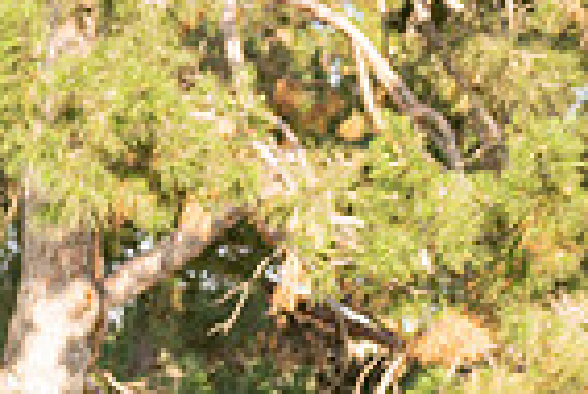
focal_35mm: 196
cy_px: 711
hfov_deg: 9.6
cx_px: -710
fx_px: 3205
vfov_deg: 6.8
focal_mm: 44
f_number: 4
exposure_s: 1/160
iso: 80
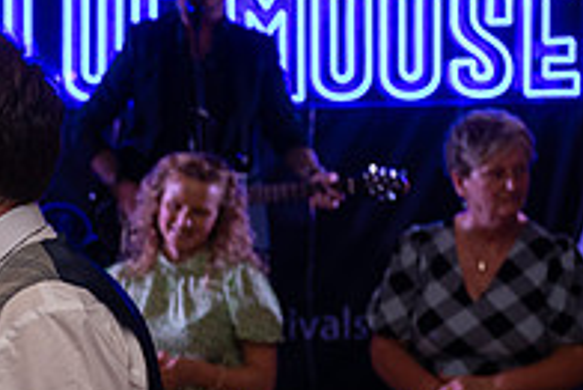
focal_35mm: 163
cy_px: 344
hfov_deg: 12.3
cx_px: -122
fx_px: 2642
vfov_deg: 8.4
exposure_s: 1/160
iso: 500
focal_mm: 55
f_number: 3.5
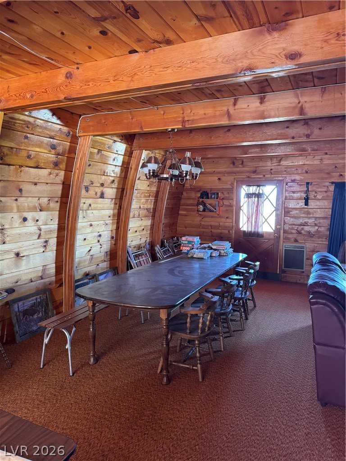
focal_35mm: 24
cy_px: 230
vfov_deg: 71.6
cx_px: 173
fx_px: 320
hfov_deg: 56.8
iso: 800
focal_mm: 6.76
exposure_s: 1/60
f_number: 1.78
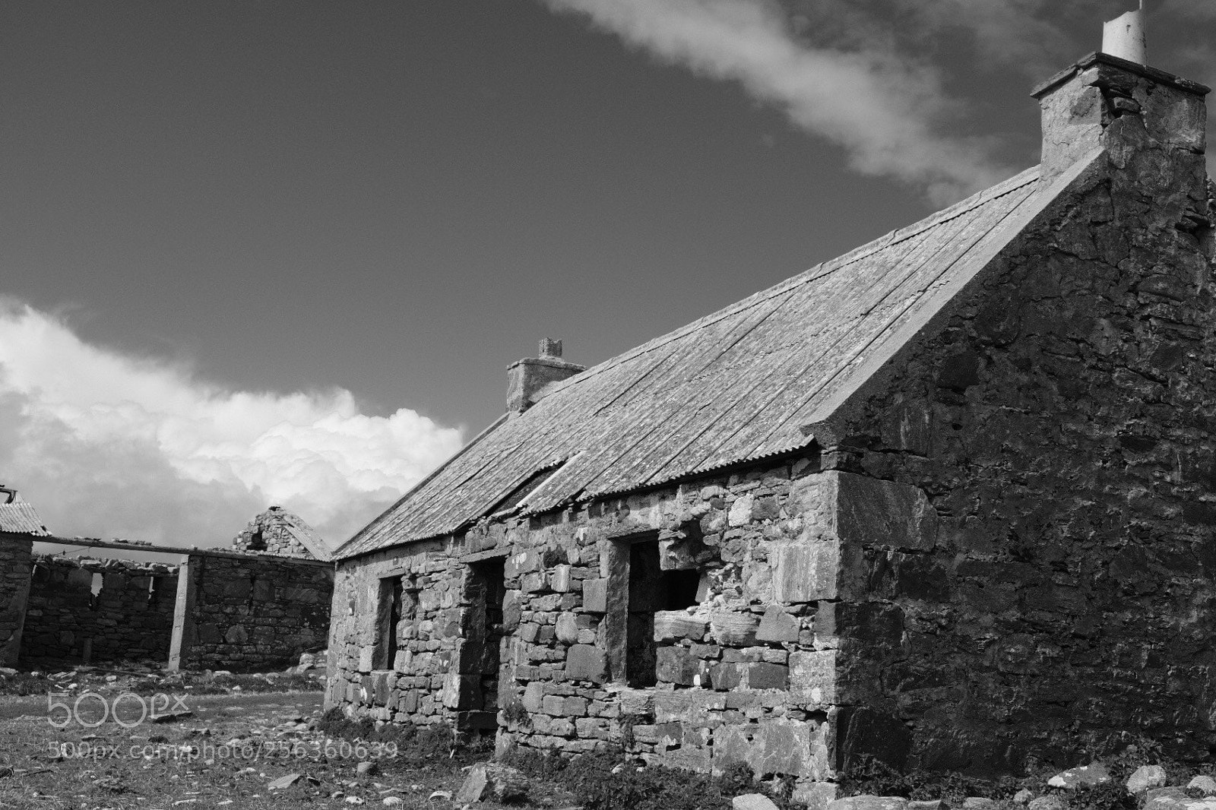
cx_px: 608
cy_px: 405
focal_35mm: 36
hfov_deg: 53.1
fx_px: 1216
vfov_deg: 36.9
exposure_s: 1/550
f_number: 7.1
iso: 400
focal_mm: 24.3
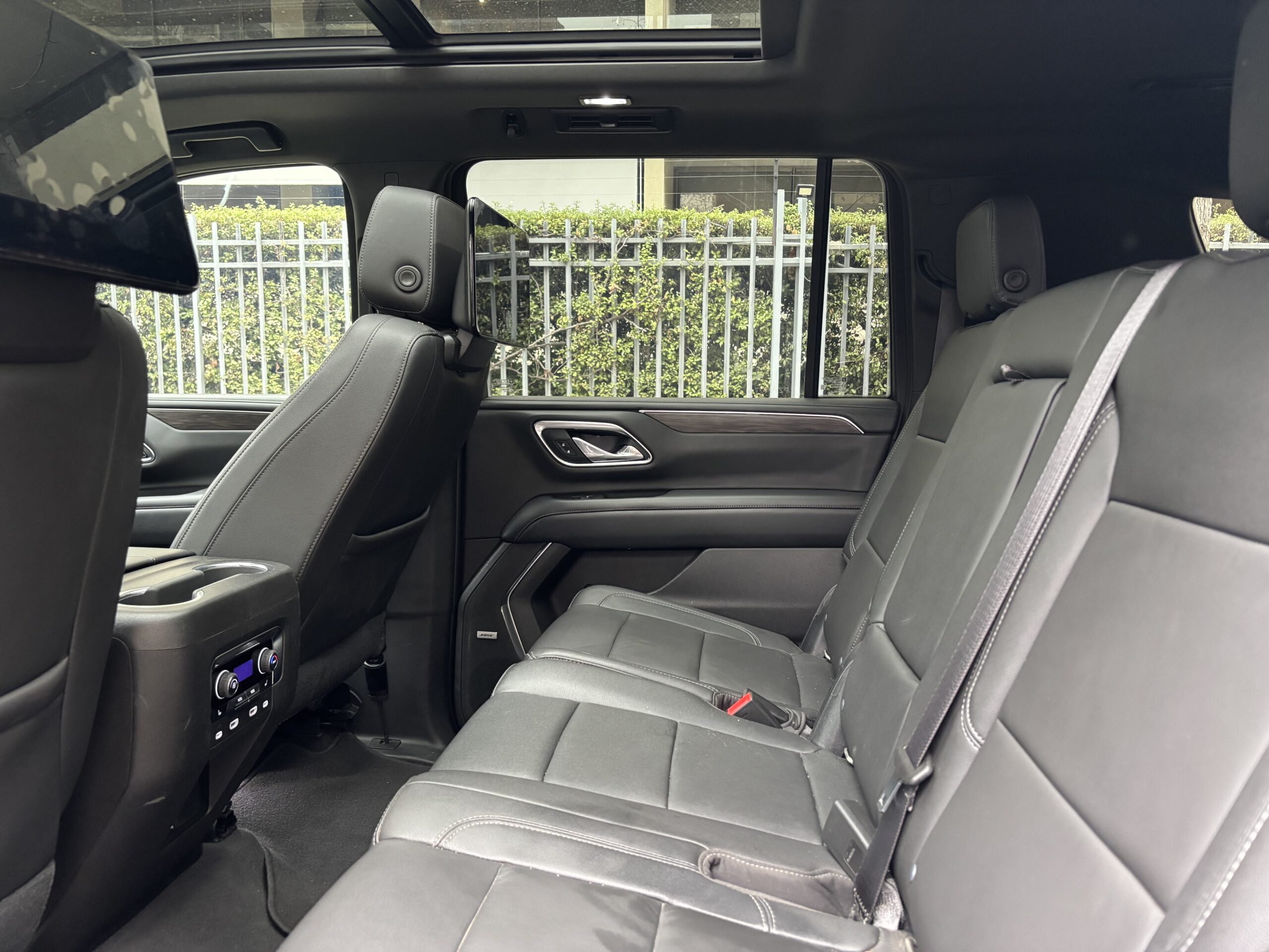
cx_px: 634
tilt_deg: -7.9
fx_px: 953
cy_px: 476
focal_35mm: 26
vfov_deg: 53.1
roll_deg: -0.4
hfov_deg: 67.3
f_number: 1.6
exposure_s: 1/49
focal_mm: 5.96
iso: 400
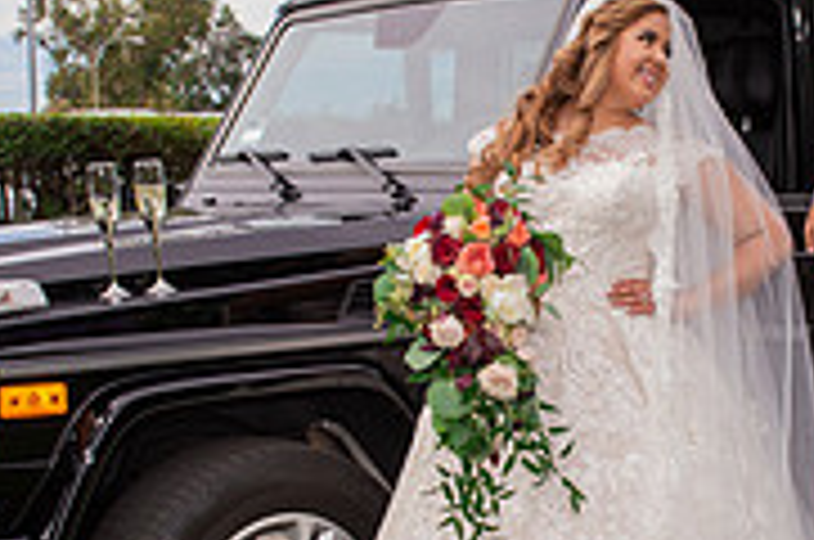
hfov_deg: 26.1
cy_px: 396
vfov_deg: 17.6
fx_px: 1738
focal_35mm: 77
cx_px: 598
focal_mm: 24
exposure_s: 1/250
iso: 400
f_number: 8
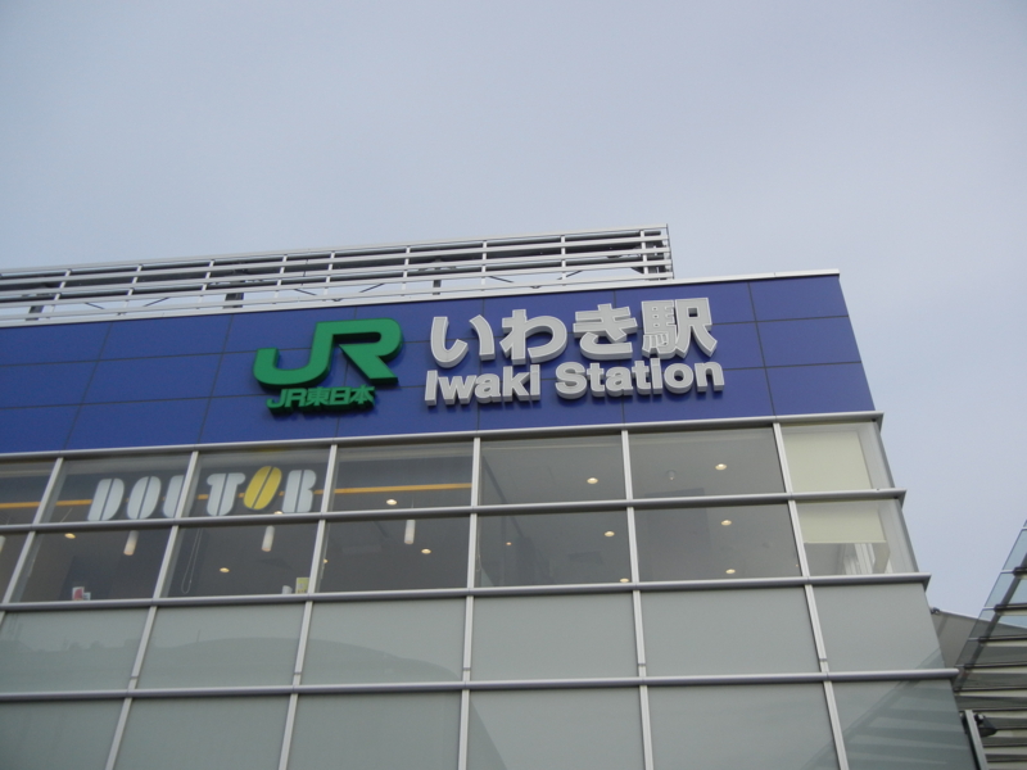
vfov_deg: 46.8
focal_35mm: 30
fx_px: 890
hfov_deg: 60.0
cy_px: 385
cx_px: 514
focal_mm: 5.4
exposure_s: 1/433
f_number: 7
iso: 160
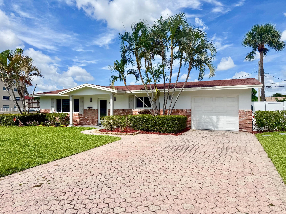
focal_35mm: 24
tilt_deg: +0.4
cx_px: 143
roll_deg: -0.4
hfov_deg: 71.6
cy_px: 107
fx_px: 198
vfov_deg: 56.8
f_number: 1.78
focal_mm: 6.76
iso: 80
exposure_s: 1/7353
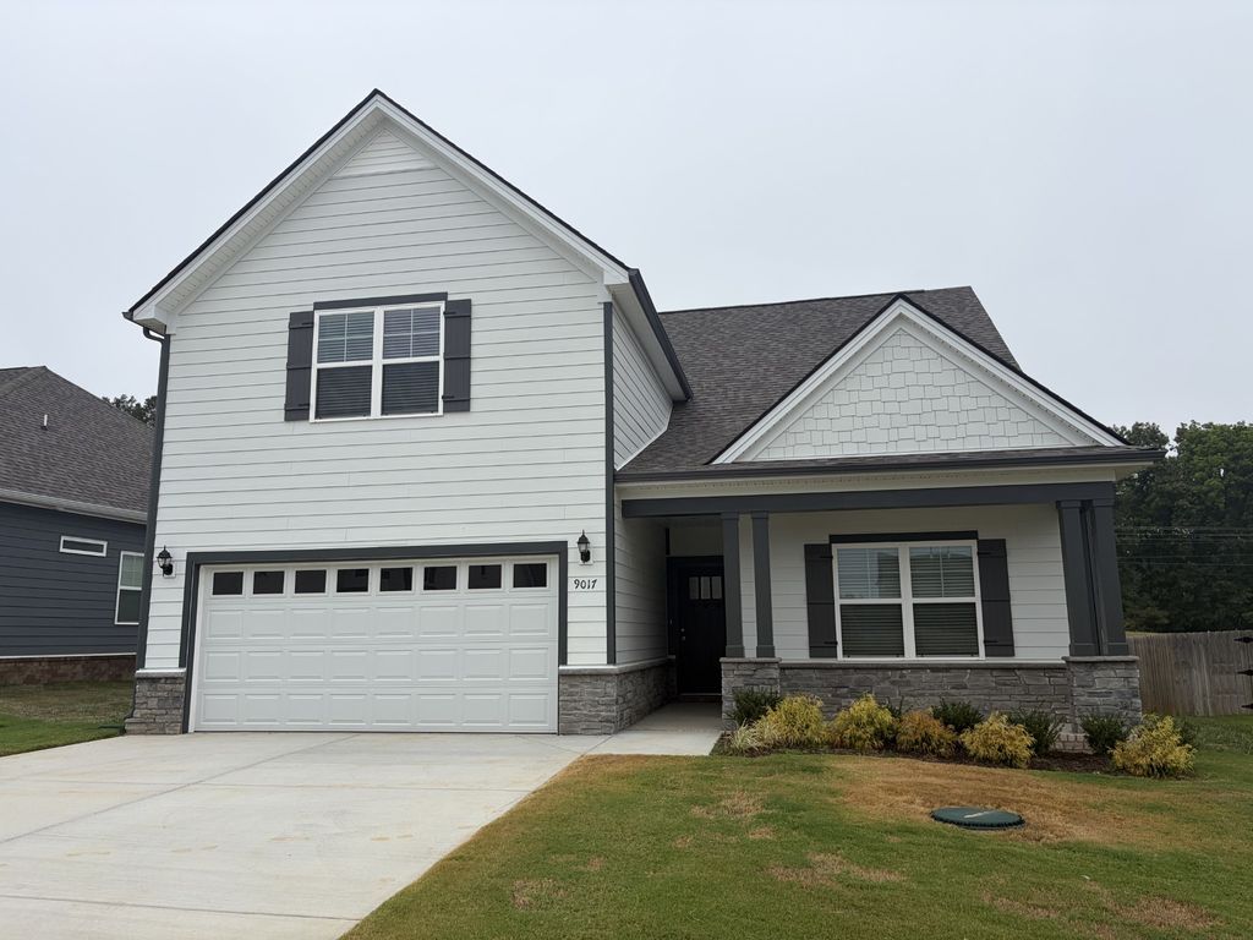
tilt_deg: +10.4
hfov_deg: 67.3
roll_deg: +0.8
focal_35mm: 26
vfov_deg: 53.1
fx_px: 941
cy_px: 470
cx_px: 626
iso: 50
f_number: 1.6
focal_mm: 5.96
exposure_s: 1/1587
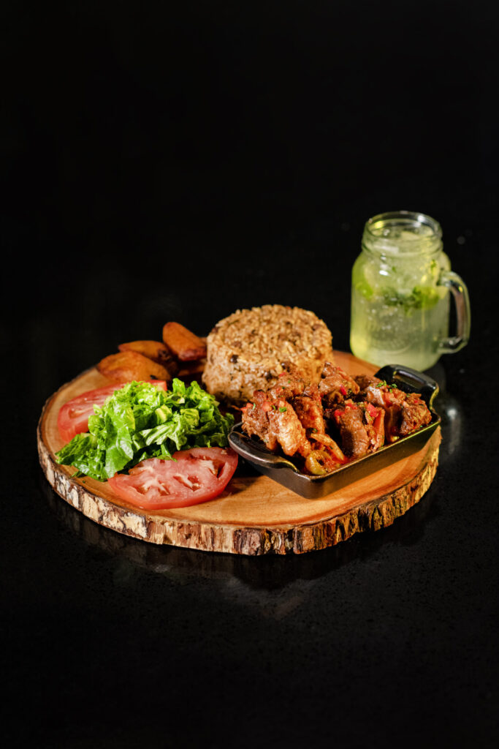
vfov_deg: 23.9
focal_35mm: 85
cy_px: 374
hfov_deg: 16.1
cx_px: 250
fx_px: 1767
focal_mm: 85
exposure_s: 1/160
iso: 1250
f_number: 3.2
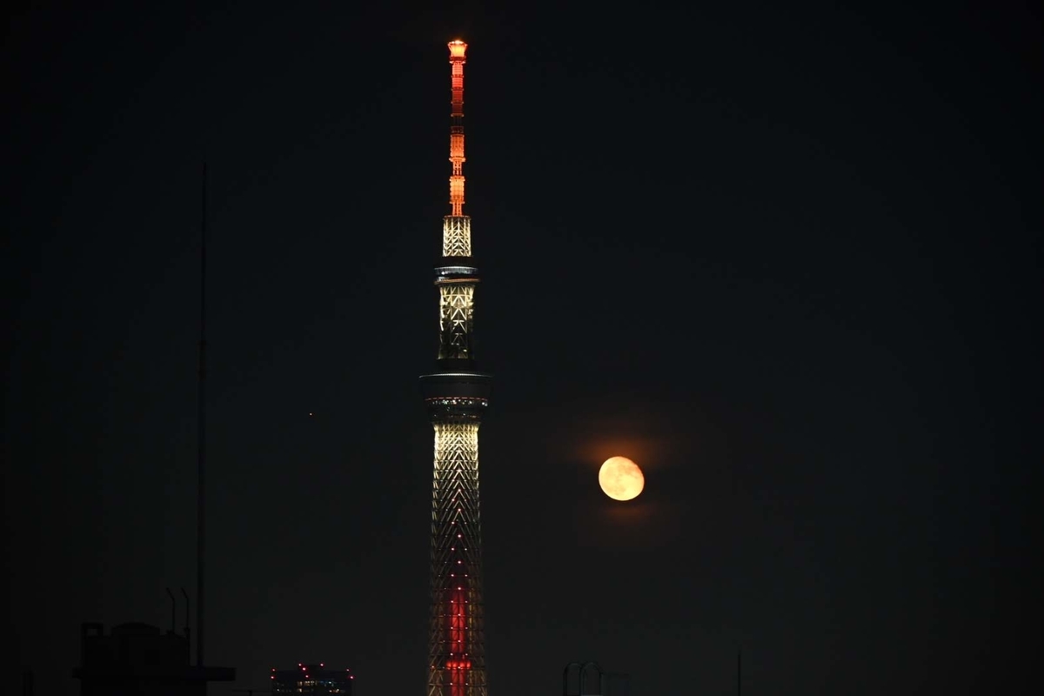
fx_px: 4785
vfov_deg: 8.3
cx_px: 522
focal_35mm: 165
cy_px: 348
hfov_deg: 12.5
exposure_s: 1/6
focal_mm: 110
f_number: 5
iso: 1600
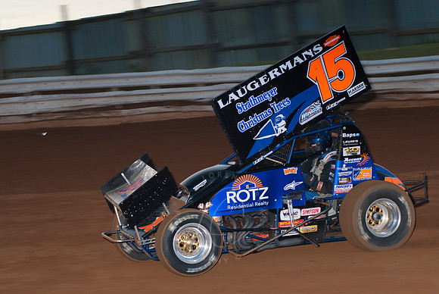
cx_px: 220
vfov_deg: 11.4
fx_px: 1465
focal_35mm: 120
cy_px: 147
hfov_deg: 17.0
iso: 200
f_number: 4
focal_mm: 80
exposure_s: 1/400
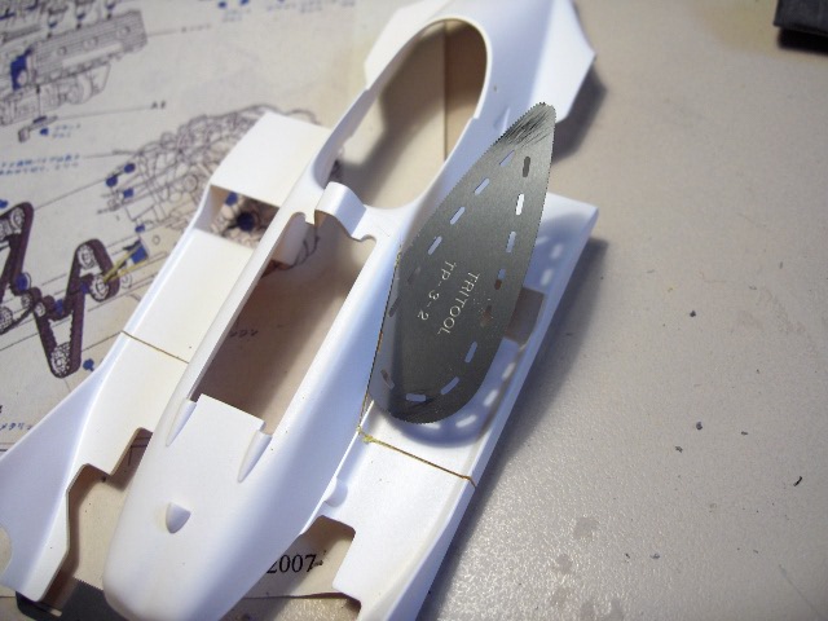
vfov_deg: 36.8
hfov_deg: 47.9
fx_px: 933
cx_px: 414
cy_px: 310
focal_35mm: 39
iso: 100
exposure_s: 1/102
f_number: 2.8
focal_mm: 8
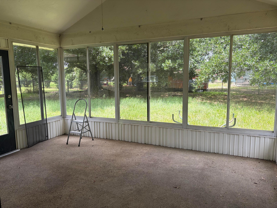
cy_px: 104
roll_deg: +1.2
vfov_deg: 53.1
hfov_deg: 67.3
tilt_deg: -7.5
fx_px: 208
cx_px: 138
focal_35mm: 26
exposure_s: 1/135
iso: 32
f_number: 1.6
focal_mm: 5.96
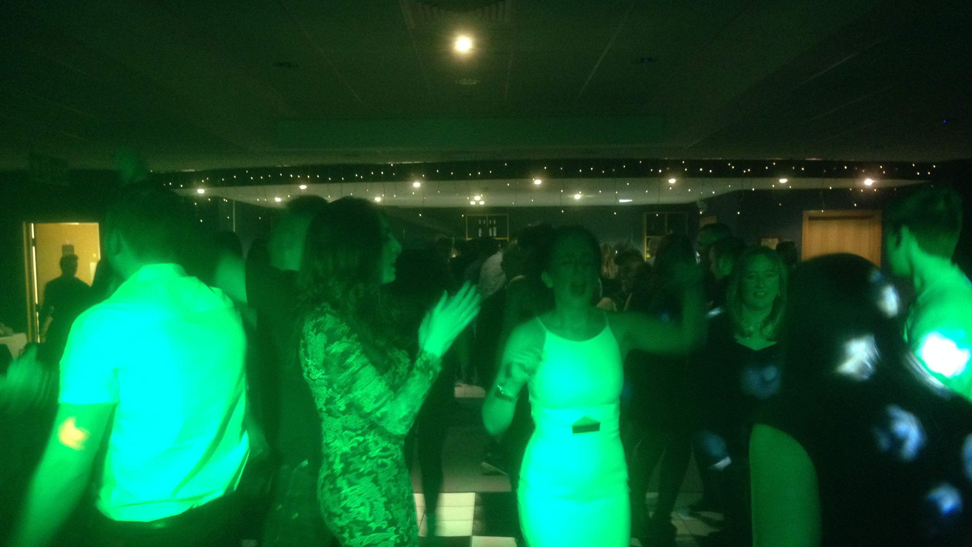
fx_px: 928
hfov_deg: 55.3
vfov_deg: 32.7
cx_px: 486
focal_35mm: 36
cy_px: 335
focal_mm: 4.12
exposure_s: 1/15
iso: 400
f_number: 2.4
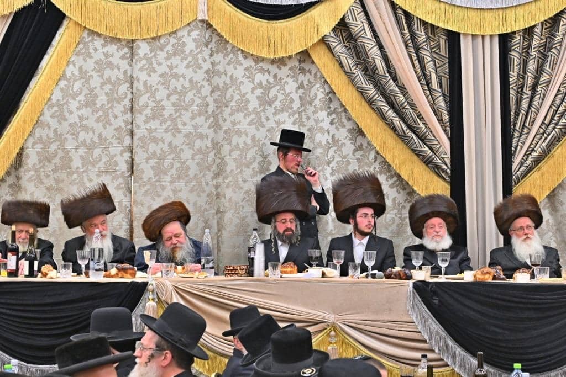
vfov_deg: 24.6
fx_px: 865
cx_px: 283
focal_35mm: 55
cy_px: 188
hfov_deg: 36.2
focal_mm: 37
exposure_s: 1/250
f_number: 4
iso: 800
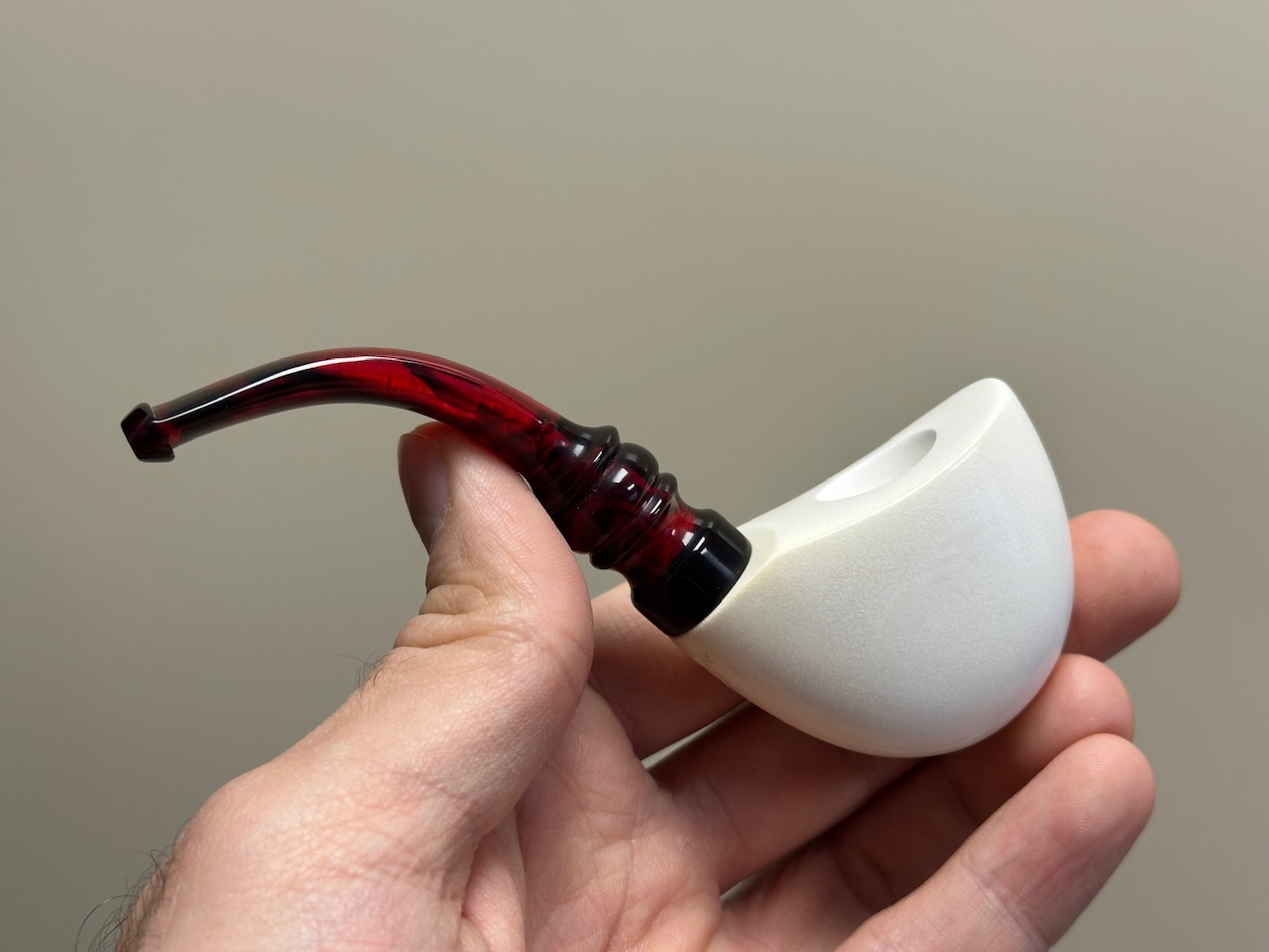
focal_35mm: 48
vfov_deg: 30.3
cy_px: 476
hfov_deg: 39.7
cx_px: 634
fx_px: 1760
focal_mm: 6.86
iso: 80
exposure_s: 1/100
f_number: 1.78
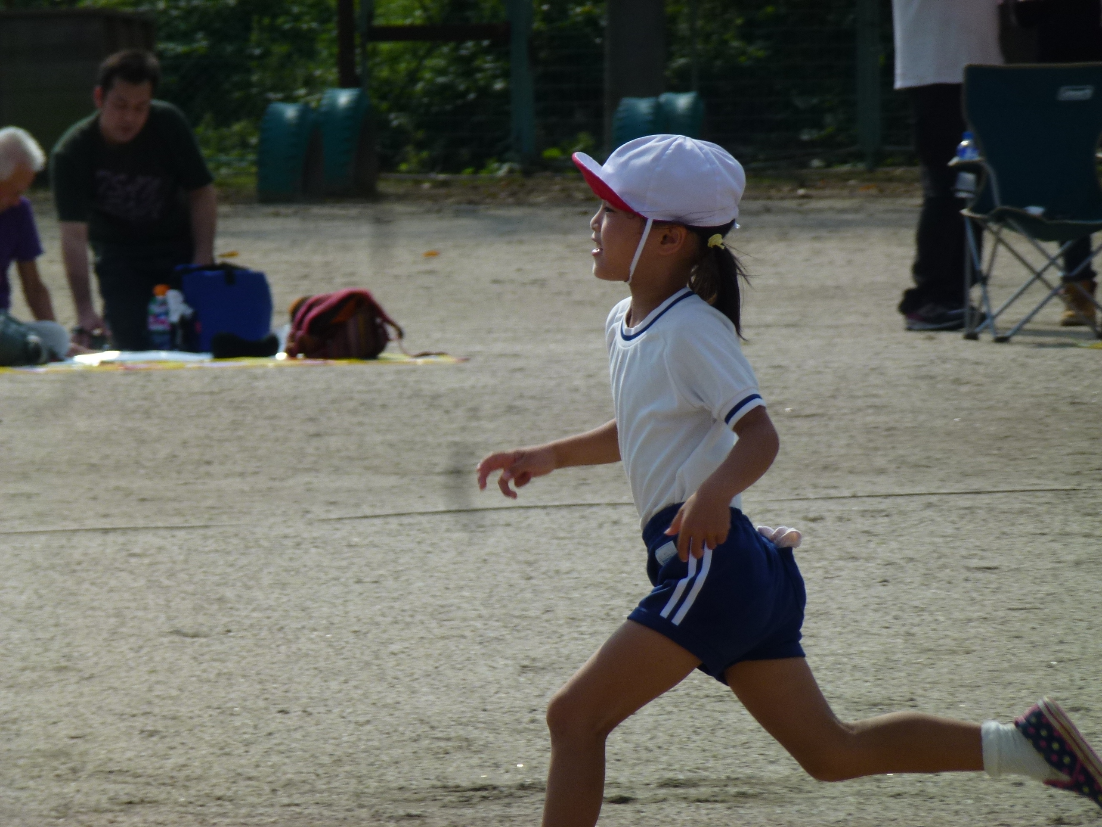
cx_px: 551
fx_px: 12225
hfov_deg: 5.2
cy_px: 414
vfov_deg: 3.9
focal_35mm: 384
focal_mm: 68.8
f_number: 5.9
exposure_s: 1/800
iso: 100
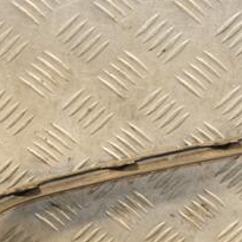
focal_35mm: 149
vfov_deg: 11.7
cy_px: 184
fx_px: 1179
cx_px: 198
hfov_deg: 11.7
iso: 800
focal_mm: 40
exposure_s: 1/160
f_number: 4.8
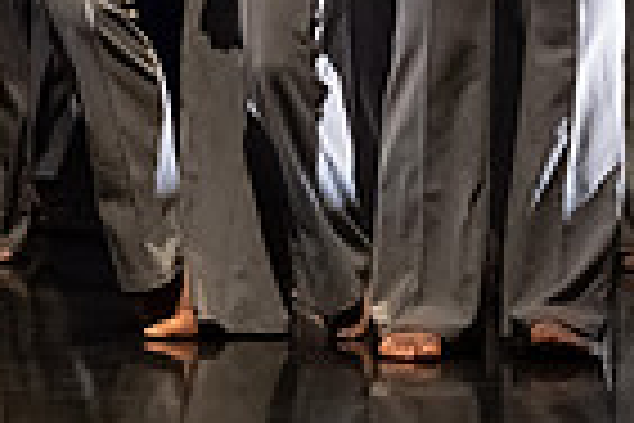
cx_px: 60
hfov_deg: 5.4
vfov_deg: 3.6
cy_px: -243
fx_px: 6745
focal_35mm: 383
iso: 4000
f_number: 4
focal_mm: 75
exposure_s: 1/320
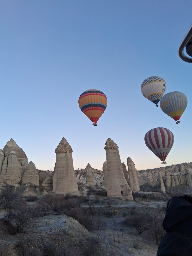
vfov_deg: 67.3
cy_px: 128
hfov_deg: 53.1
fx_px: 192
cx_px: 96
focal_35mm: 26
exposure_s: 1/120
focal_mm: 3.98
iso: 50
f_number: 1.8
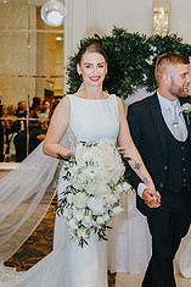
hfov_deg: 20.1
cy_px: 156
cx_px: 151
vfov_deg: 30.0
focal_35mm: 67
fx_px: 532
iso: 1000
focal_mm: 35
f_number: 2.2
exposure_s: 1/200
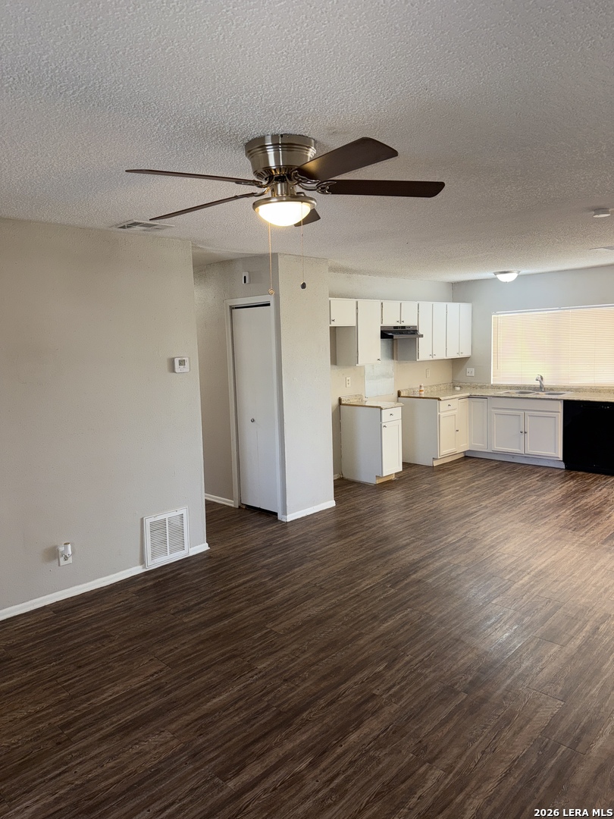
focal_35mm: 24
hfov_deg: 56.8
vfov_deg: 71.6
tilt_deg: -5.0
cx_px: 307
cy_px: 410
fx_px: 568
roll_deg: +0.6
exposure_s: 1/44
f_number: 1.78
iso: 50
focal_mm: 6.76
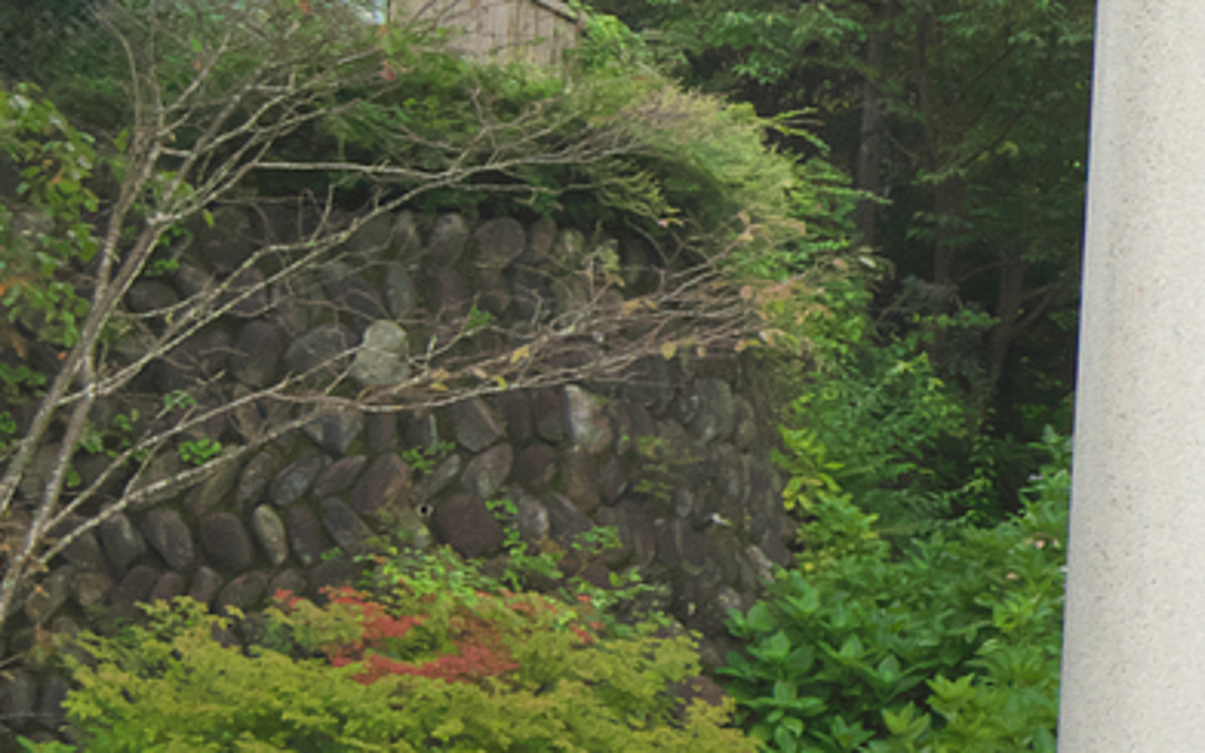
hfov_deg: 10.9
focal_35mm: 182
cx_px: 2017
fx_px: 5977
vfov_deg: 7.2
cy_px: 549
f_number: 9
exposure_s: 1/160
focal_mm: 35
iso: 800
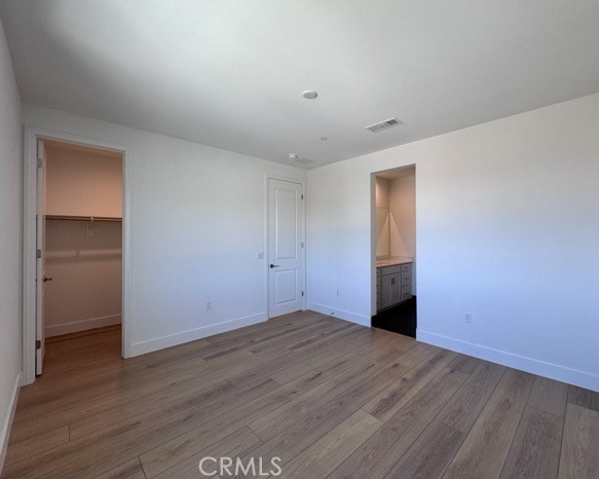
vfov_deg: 84.0
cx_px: 328
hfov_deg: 96.5
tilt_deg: -0.2
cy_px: 234
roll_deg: -0.3
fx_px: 266
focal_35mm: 15
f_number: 2.2
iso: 100
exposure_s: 1/120
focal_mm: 2.22
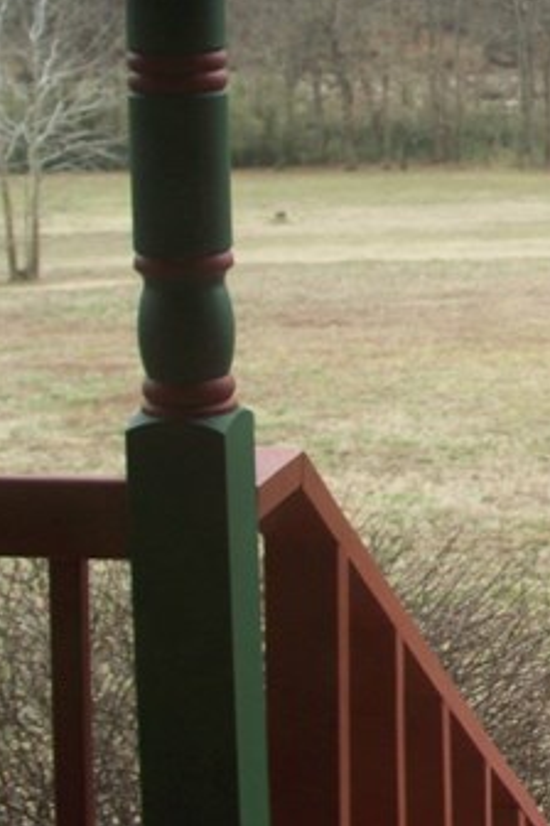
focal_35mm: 114
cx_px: 773
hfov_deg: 11.6
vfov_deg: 17.6
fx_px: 2612
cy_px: 22
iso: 64
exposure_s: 1/125
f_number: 2.8
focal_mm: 7.54
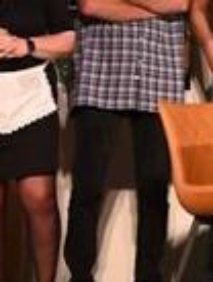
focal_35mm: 234
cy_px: -242
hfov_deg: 6.2
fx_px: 1914
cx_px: 459
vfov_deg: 8.1
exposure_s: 1/80
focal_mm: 34
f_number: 5
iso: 1600
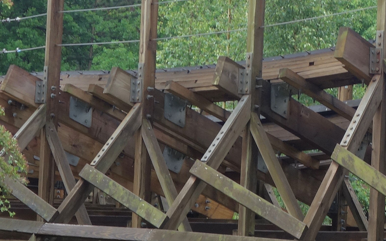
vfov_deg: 7.3
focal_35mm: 181
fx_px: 1904
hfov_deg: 11.4
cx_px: 411
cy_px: 119
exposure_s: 1/250
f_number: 5.6
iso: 250
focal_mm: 19.1
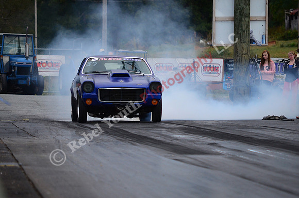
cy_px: 99
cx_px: 150
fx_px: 2486
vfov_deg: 4.6
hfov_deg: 6.9
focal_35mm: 300
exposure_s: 1/2000
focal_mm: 200
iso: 1000
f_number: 5.6
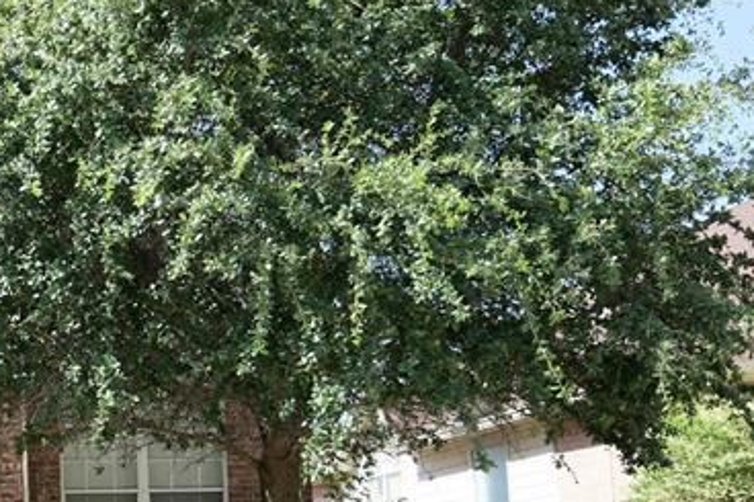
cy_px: 428
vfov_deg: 17.3
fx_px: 1633
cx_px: -256
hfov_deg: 22.8
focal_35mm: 78
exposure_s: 1/320
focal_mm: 28
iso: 100
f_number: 4
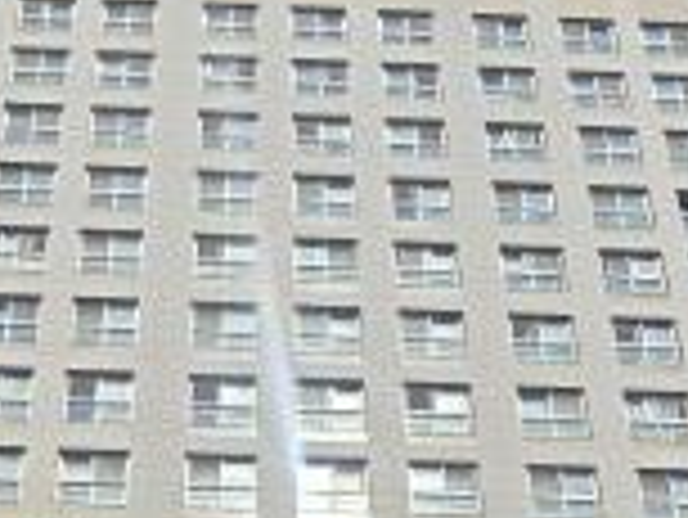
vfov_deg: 16.2
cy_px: 1068
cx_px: 234
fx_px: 1353
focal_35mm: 68
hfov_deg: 28.4
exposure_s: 1/1920
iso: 50
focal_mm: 2.2
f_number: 2.2
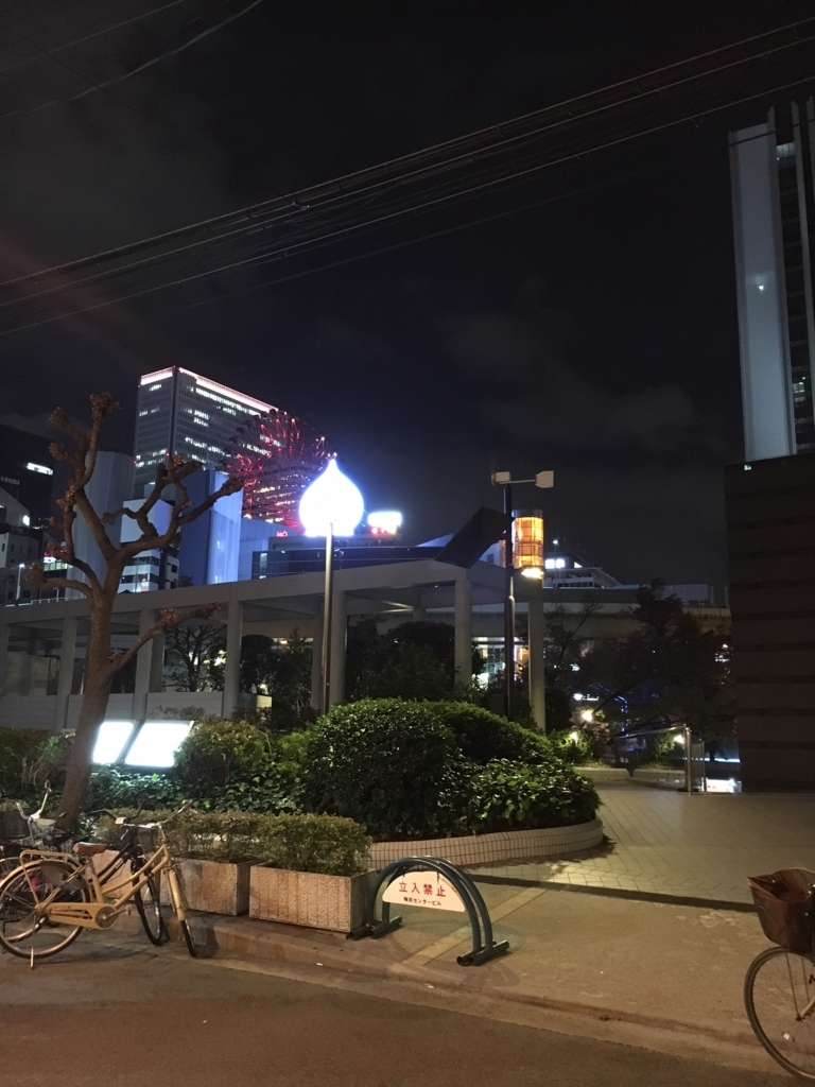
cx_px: 408
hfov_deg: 48.2
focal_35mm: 29
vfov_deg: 61.7
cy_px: 544
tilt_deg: +11.3
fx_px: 910
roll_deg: -1.3
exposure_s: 1/15
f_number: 2.2
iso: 500
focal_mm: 4.15
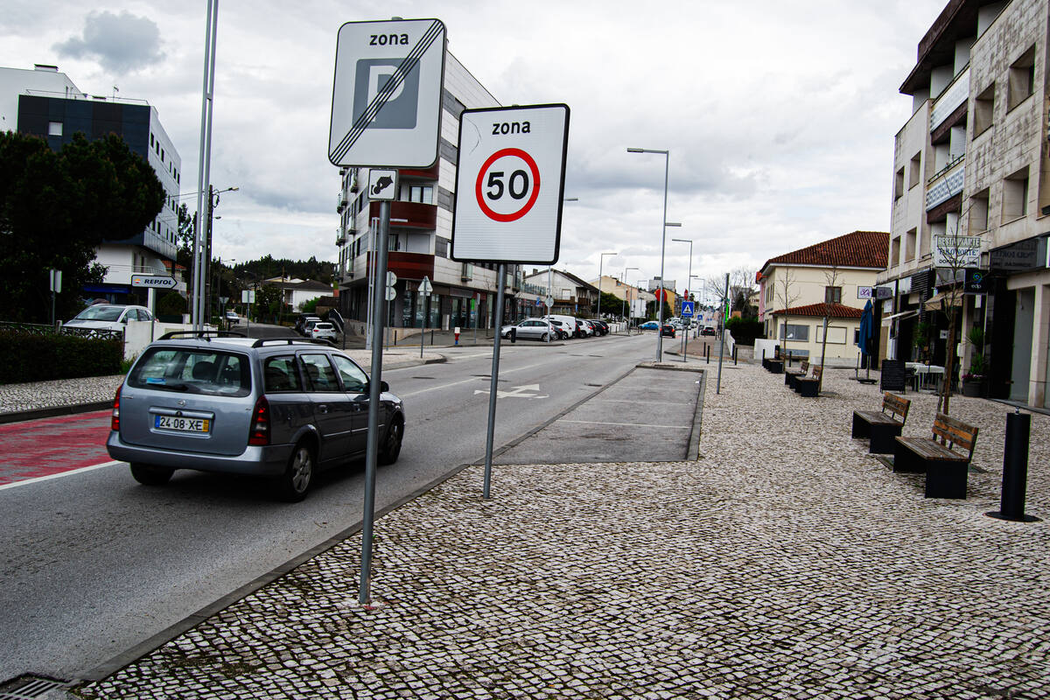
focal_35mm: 33
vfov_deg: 40.0
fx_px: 962
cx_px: 525
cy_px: 350
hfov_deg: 57.2
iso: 100
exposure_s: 1/200
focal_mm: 22
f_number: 7.1
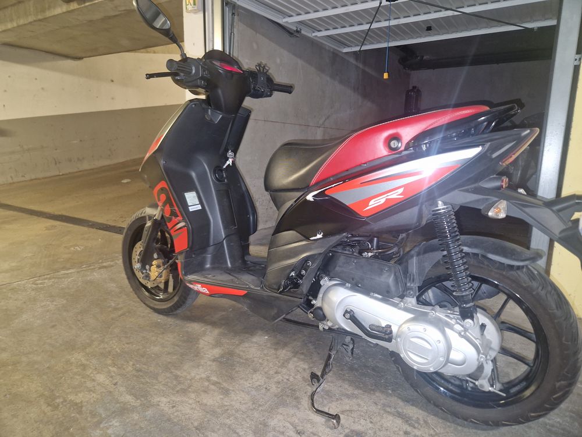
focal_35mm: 23
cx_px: 291
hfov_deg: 73.9
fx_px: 387
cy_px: 218
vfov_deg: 58.9
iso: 500
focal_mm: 5.4
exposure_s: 1/25
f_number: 1.8
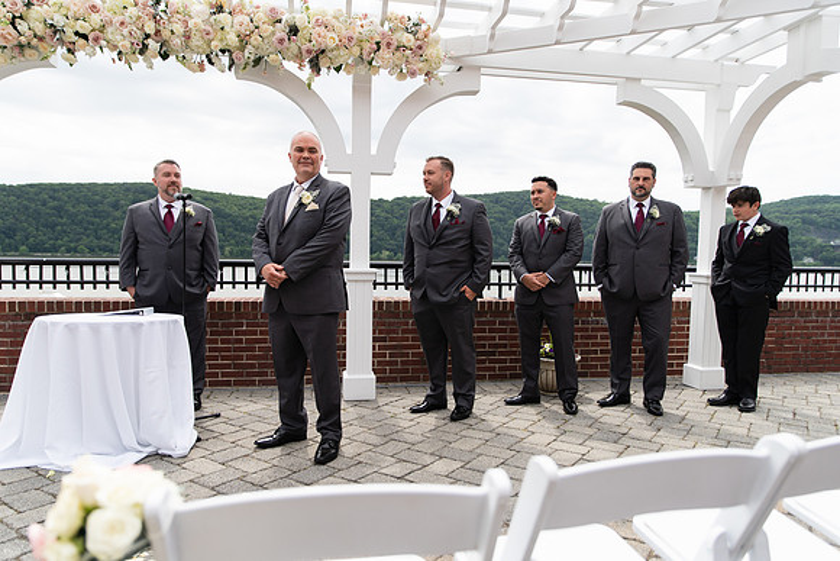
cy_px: 280
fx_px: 560
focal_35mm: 24
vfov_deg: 53.2
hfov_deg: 73.7
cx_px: 420
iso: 125
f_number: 2.8
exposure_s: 1/2000
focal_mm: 24
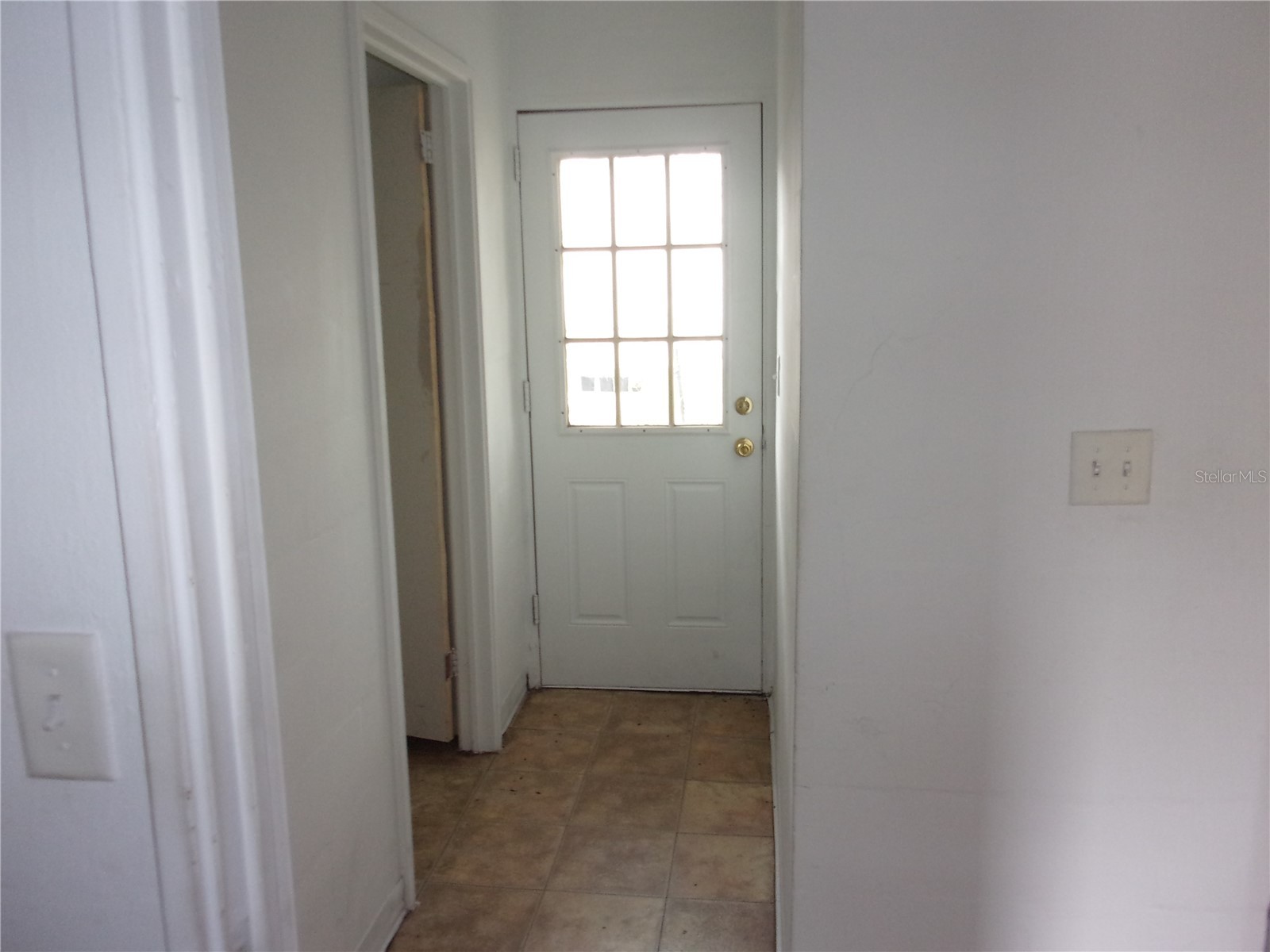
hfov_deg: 63.4
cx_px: 635
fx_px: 1027
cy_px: 476
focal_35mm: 28
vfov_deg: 49.7
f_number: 3.9
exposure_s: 1/34
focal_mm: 5.1
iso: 200
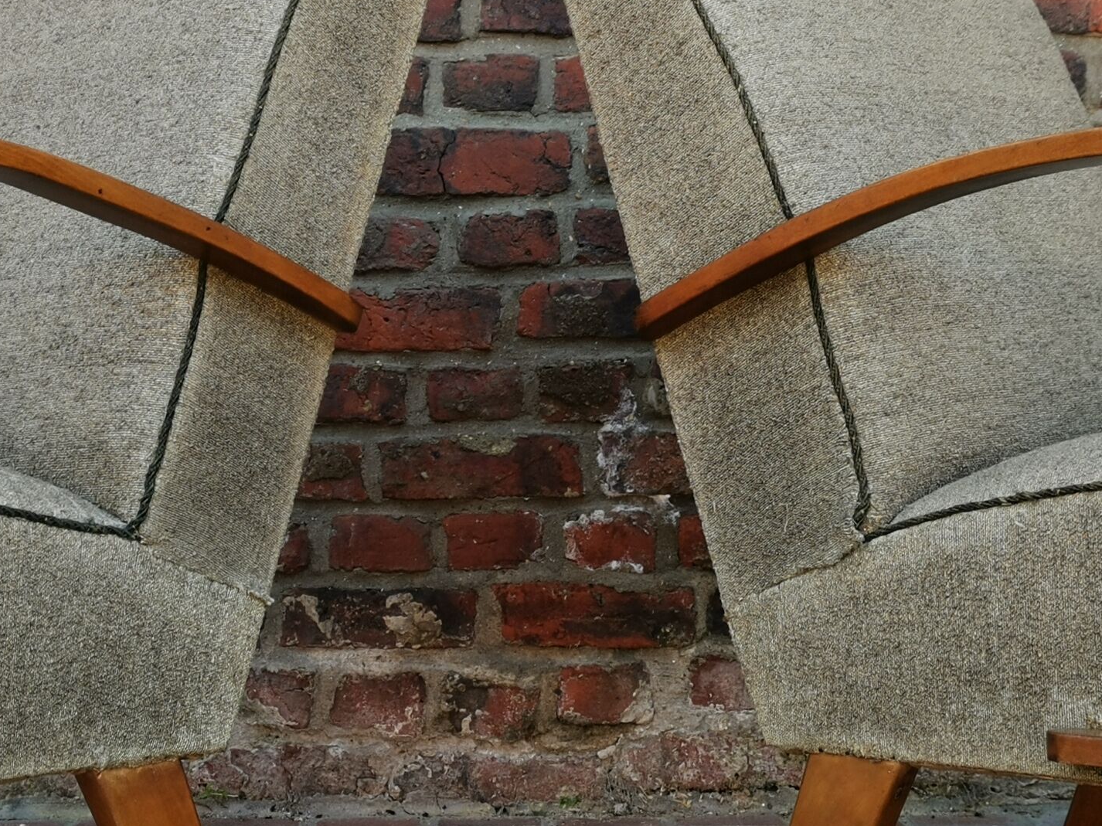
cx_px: 448
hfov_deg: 22.5
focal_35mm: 87
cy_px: 384
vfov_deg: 17.0
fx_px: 2769
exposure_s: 1/155
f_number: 1.8
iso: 50
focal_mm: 5.58
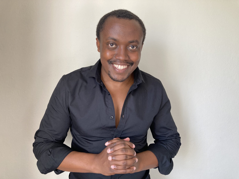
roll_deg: -0.9
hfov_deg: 63.4
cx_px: 120
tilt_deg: -0.6
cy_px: 90
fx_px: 193
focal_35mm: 28
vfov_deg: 49.7
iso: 80
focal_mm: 3.99
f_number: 1.8
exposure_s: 1/87
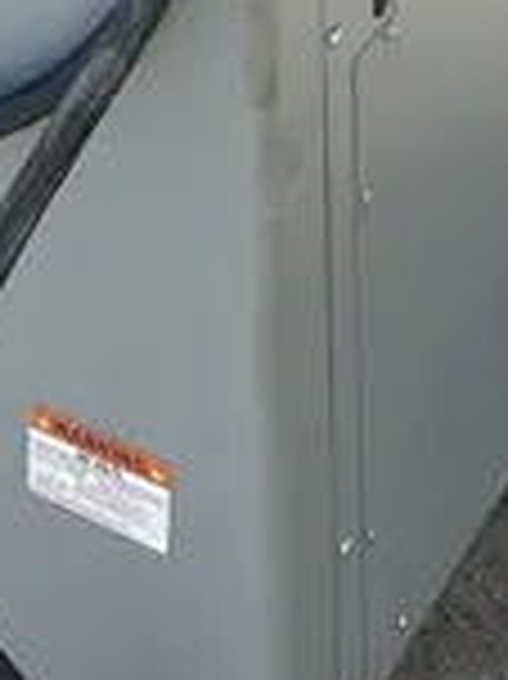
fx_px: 2469
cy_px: -381
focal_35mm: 126
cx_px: 279
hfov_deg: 11.7
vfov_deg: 14.5
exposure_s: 1/2174
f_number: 1.6
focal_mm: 4.2
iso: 50
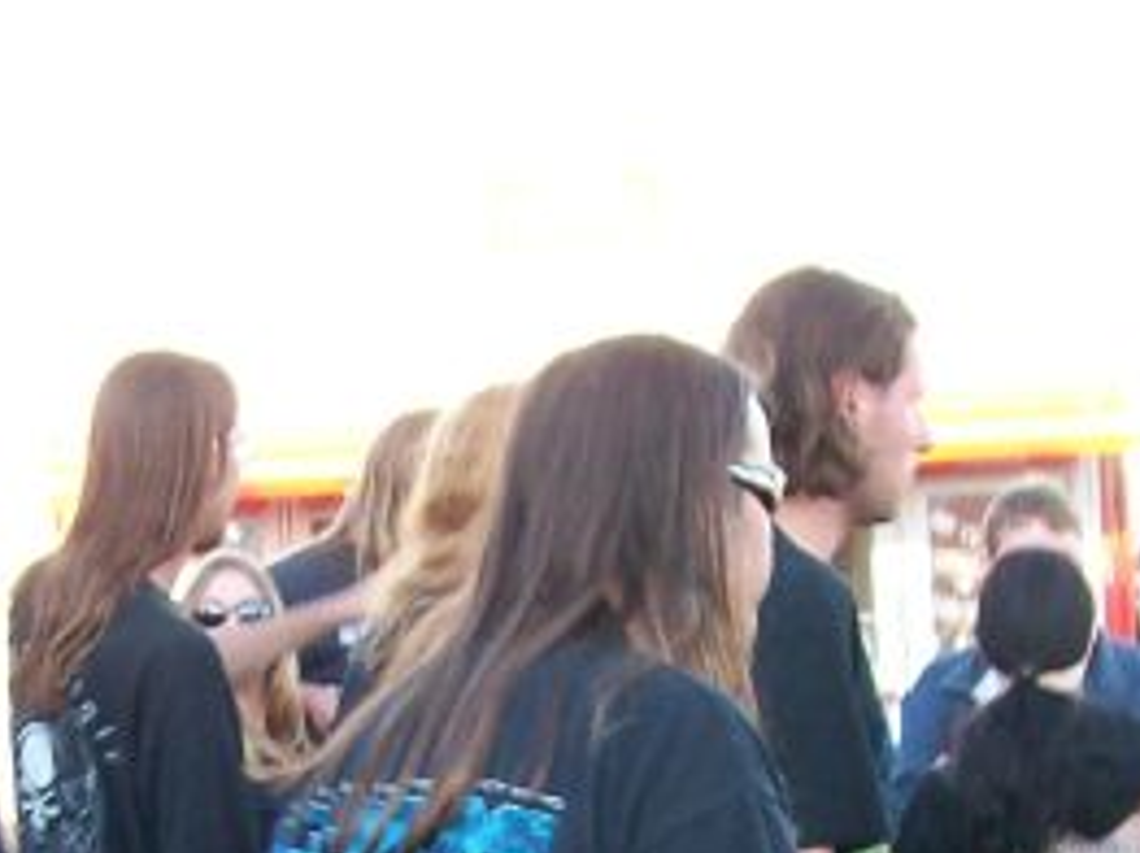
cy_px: 1206
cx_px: 65
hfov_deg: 17.6
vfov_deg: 12.9
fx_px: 3619
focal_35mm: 110
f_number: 2.7
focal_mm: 6
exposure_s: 1/98.9
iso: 80
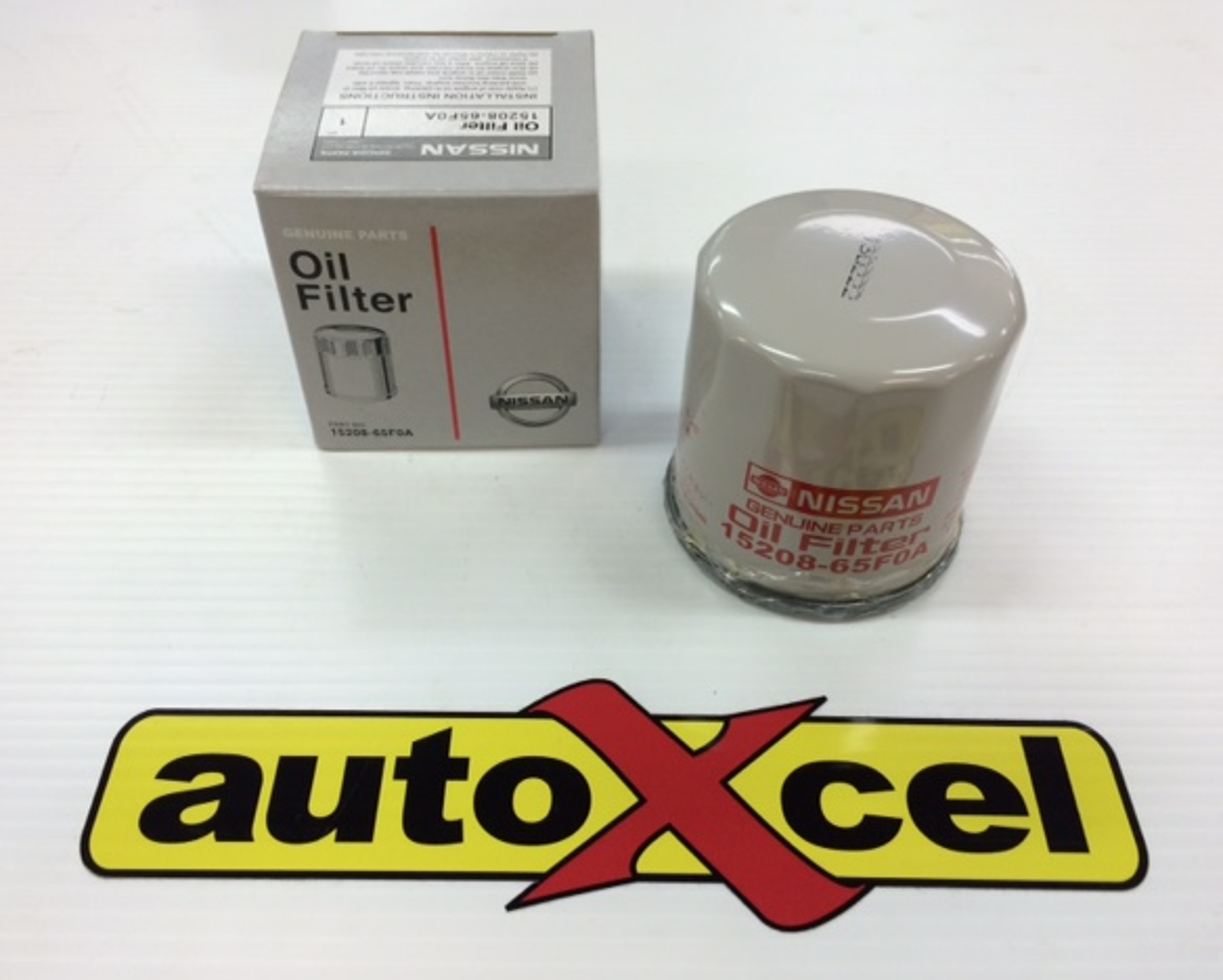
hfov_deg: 57.1
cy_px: 482
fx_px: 1123
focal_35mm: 31
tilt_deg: -47.1
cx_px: 586
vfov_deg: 47.2
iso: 32
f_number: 2.2
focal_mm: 4.15
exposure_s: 1/33
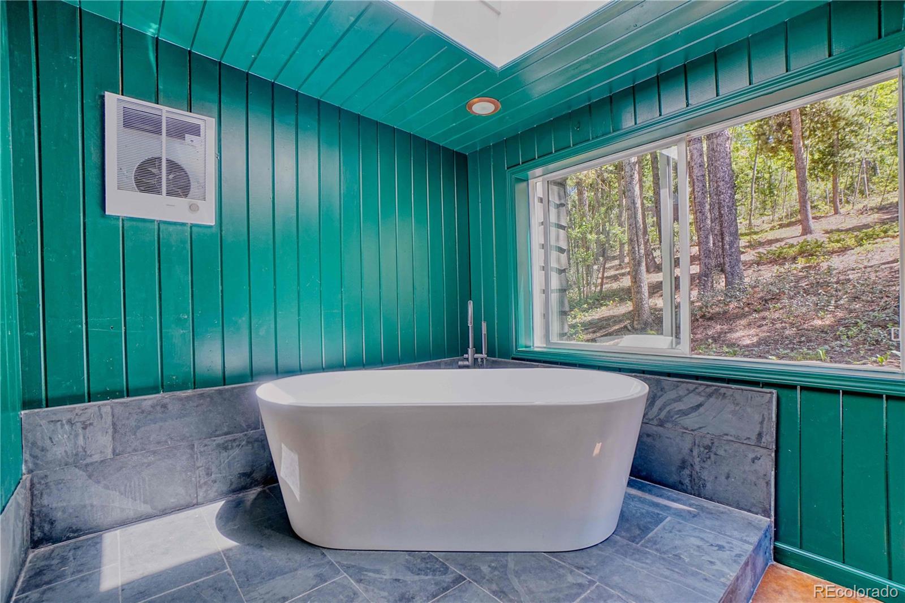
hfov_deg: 100.4
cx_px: 452
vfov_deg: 77.3
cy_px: 302
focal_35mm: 15
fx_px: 377
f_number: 6.3
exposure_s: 1/15
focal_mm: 10
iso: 320
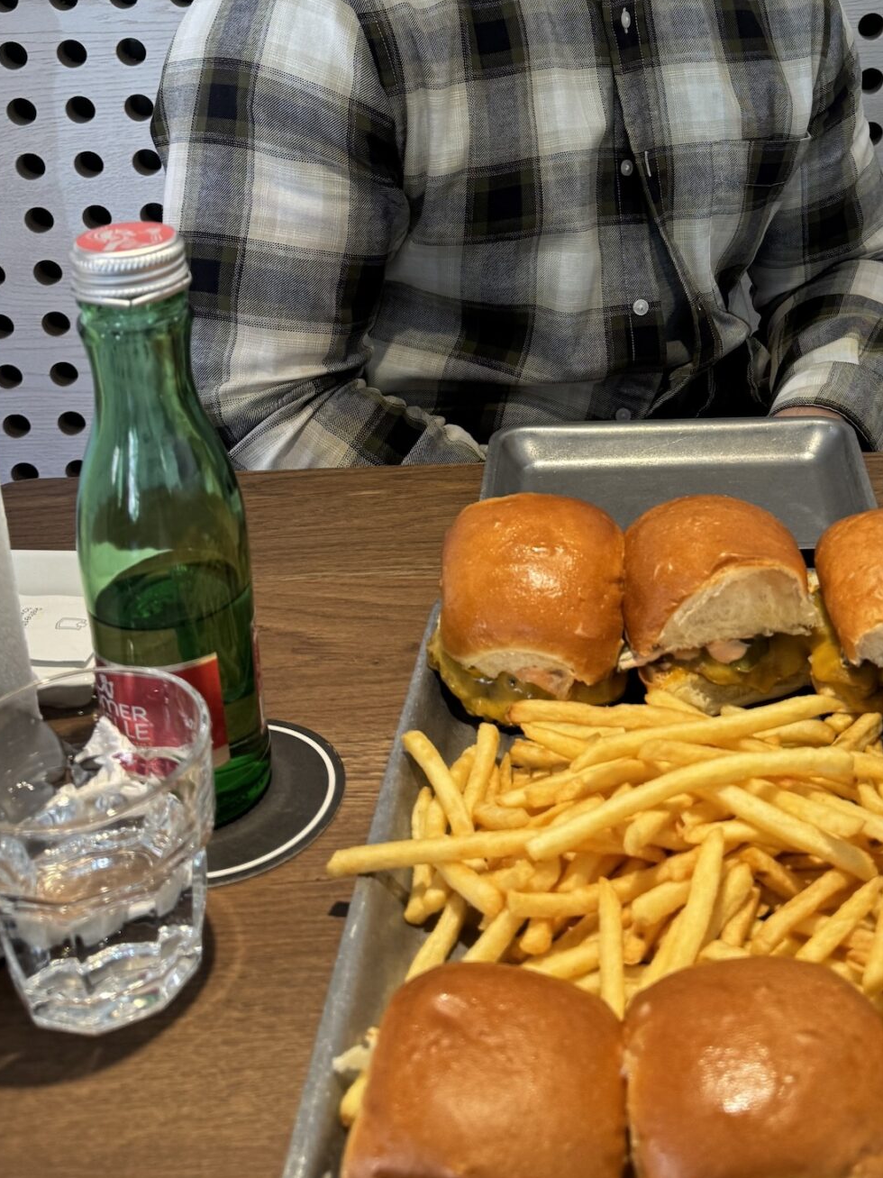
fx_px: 1599
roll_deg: +2.3
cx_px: 668
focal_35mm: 47
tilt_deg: -18.6
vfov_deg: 38.9
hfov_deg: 30.3
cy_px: 238
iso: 100
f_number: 1.78
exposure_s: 1/100
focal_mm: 6.76
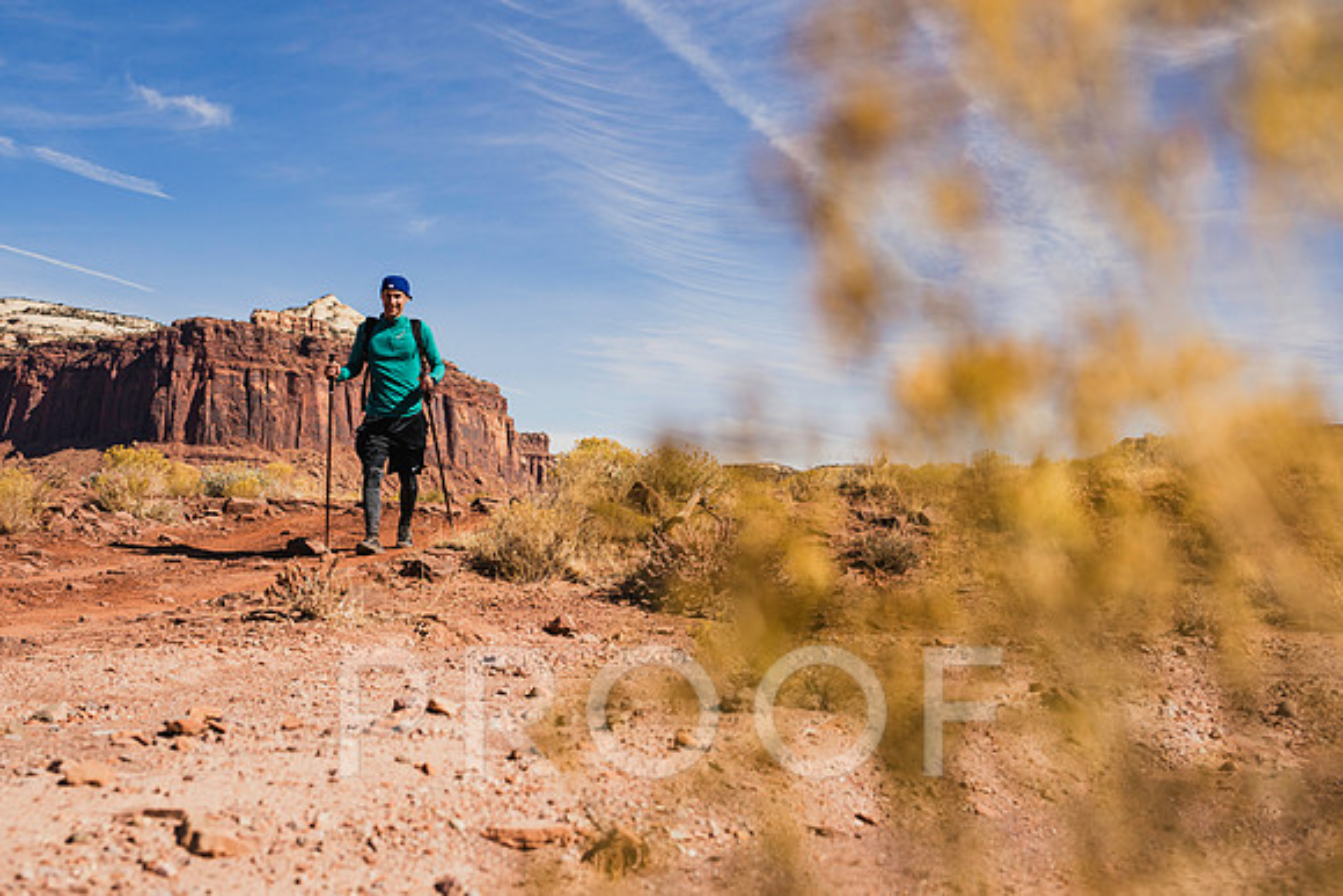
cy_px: 454
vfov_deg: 31.7
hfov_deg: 46.0
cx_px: 727
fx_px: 1580
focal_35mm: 42
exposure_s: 1/2000
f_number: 4.5
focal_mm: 37
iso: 160
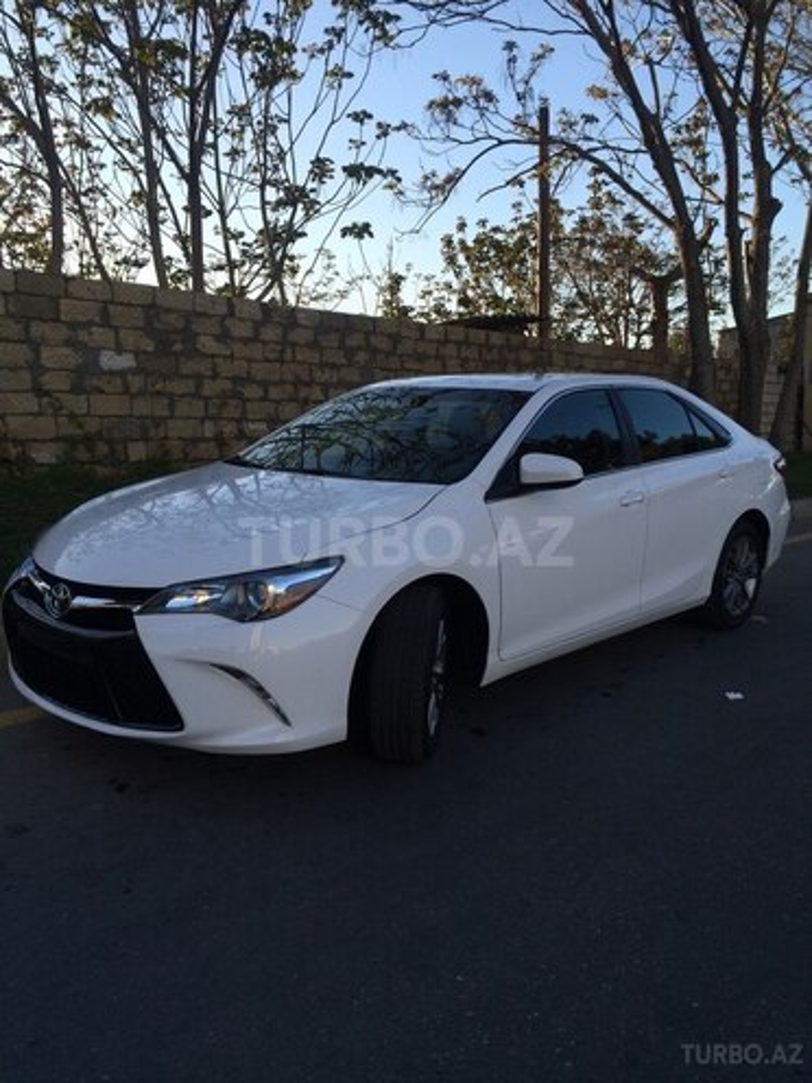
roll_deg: +1.5
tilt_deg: -7.8
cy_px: 542
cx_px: 406
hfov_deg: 48.2
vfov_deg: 61.7
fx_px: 907
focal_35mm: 29
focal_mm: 4.15
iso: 32
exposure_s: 1/612
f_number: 2.2
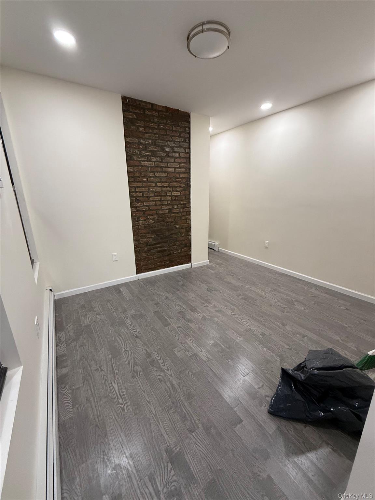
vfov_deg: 102.1
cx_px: 188
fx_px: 202
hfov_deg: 85.7
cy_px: 250
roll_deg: +0.9
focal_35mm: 14
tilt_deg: -15.8
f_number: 2.2
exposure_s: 1/120
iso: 320
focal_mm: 2.22
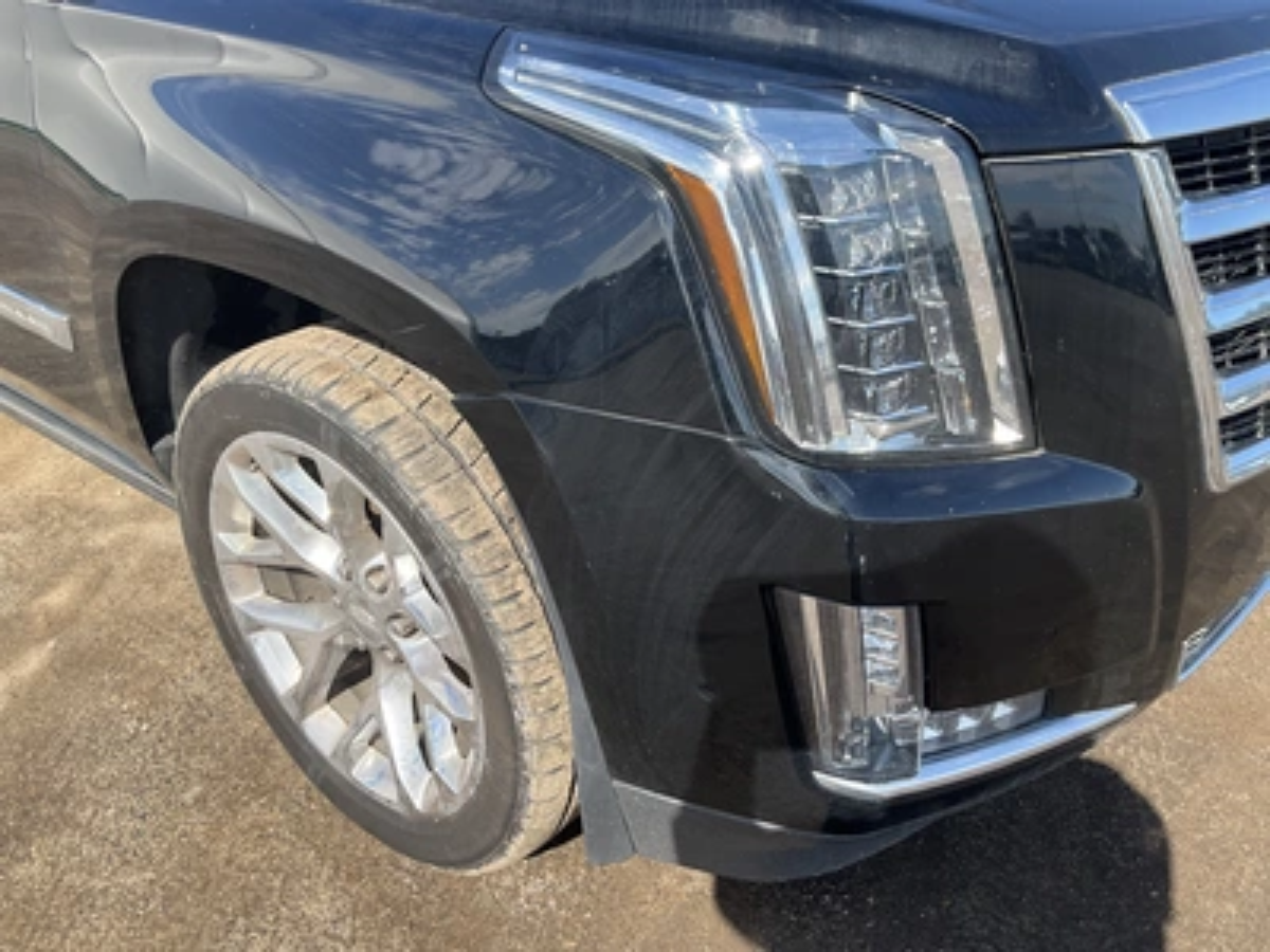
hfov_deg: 61.7
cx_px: 635
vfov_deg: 48.2
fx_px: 1064
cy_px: 476
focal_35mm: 29
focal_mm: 3
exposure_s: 1/739
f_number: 1.8
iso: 25
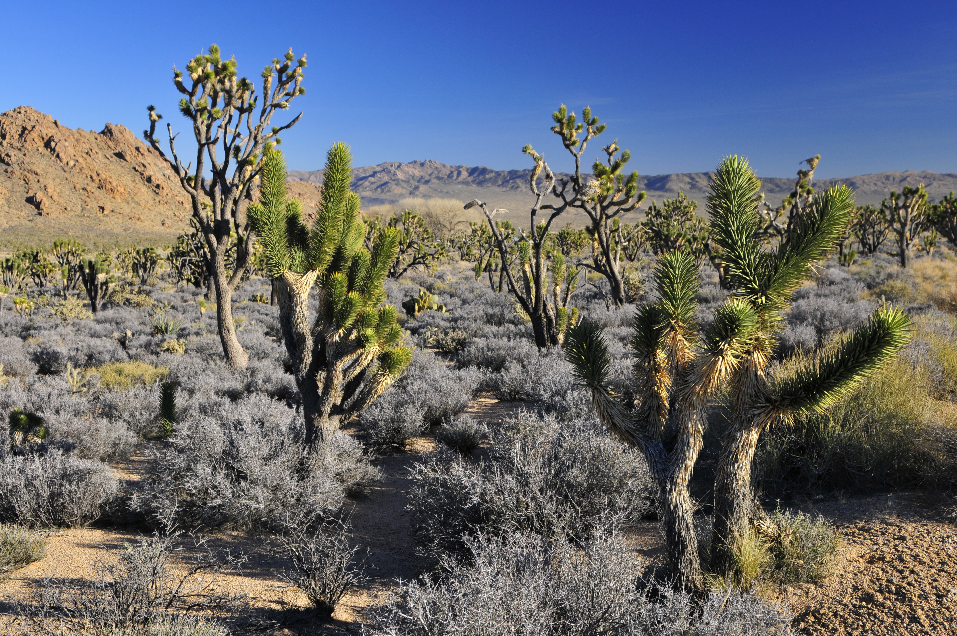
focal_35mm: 42
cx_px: 478
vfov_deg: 31.8
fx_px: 1115
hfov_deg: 46.4
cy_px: 318
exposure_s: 1/160
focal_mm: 28
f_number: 6.3
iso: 200
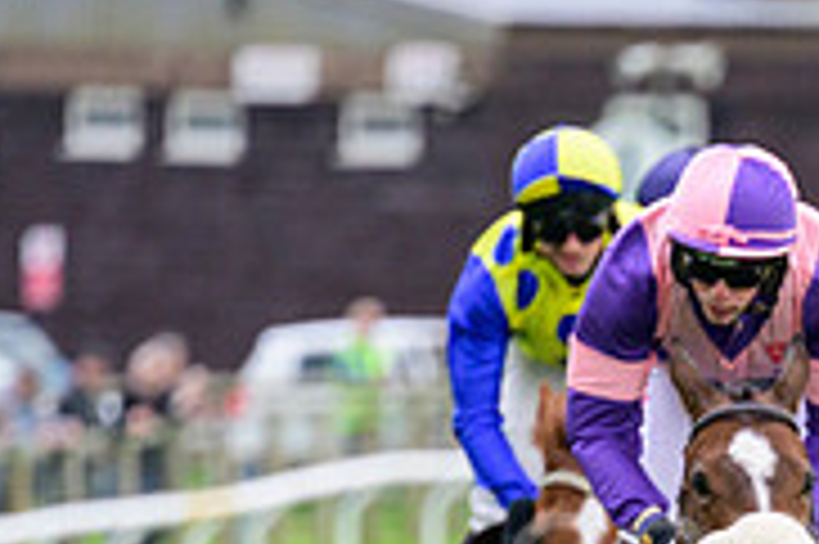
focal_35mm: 1277
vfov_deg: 1.1
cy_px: 843
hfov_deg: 1.6
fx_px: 29025
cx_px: 1098
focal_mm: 400
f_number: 5.6
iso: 1250
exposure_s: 1/1250
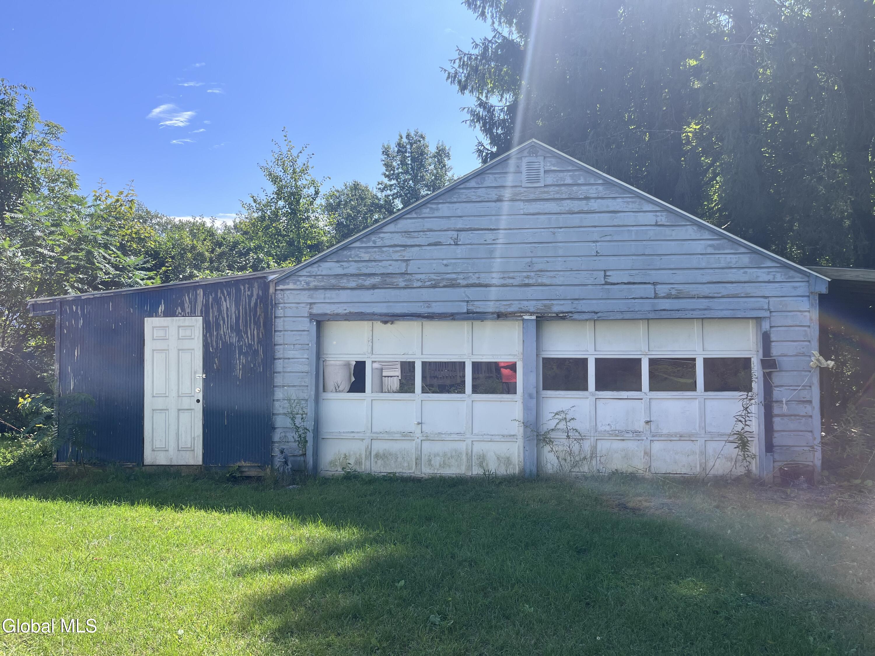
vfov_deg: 53.1
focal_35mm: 26
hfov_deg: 67.3
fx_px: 657
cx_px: 438
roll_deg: +0.1
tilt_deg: +1.5
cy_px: 328
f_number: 1.6
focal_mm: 5.1
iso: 50
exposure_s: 1/1776
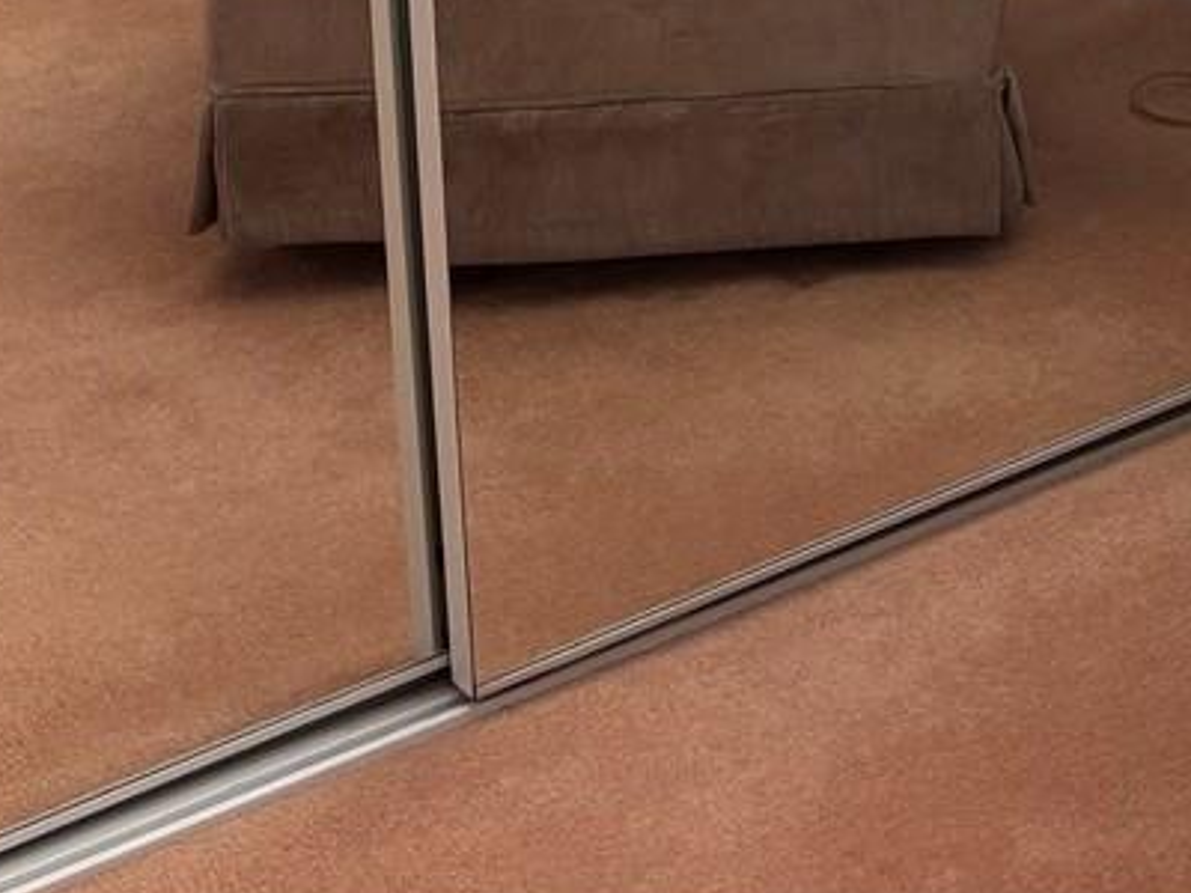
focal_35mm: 104
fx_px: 3578
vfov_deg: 12.6
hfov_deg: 18.8
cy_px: -863
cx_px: 860
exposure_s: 1/121
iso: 80
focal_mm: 5.96
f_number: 1.6
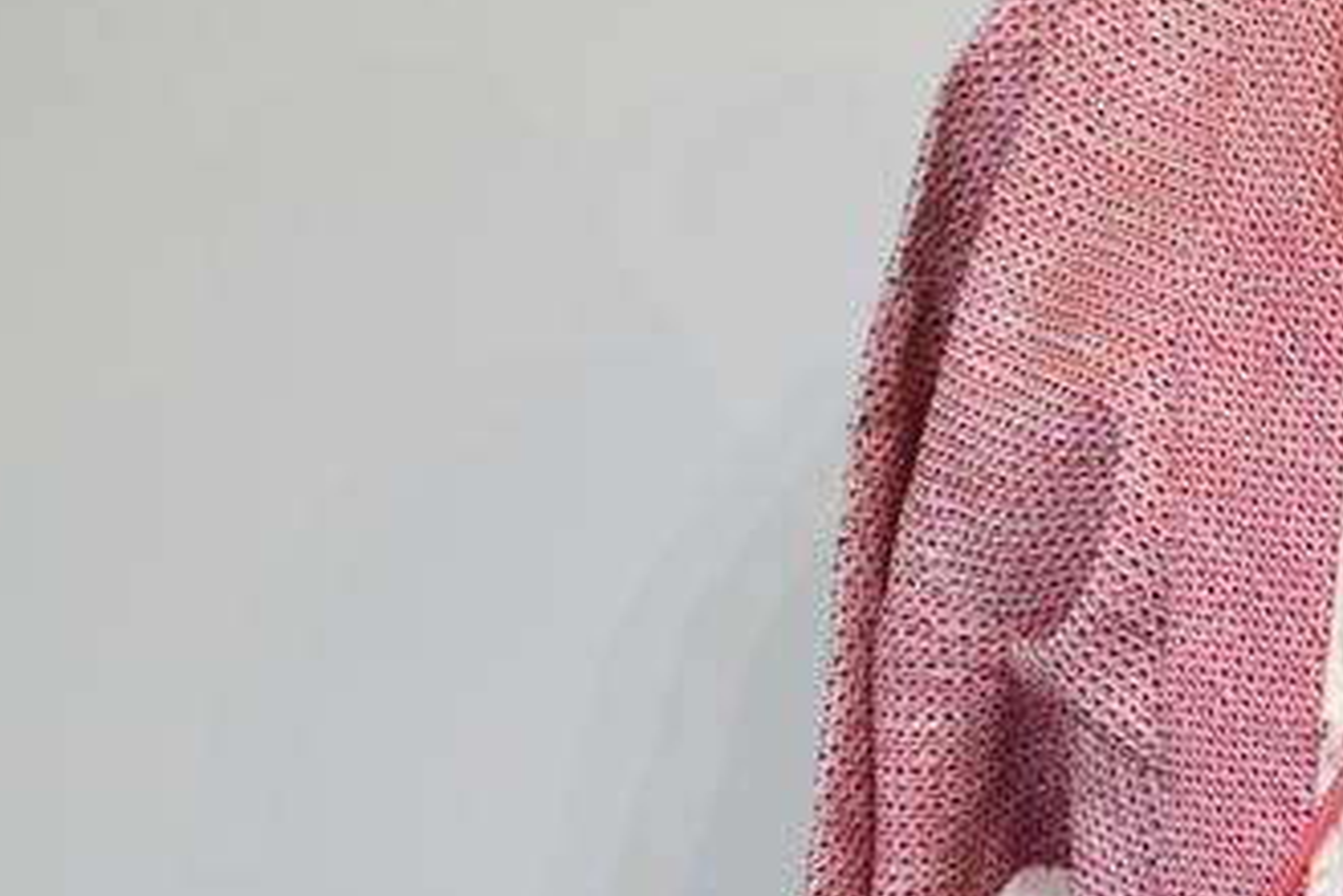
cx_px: 1685
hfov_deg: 8.0
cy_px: 894
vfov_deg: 5.4
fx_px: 9438
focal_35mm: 253
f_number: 4
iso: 640
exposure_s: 1/80
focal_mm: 77
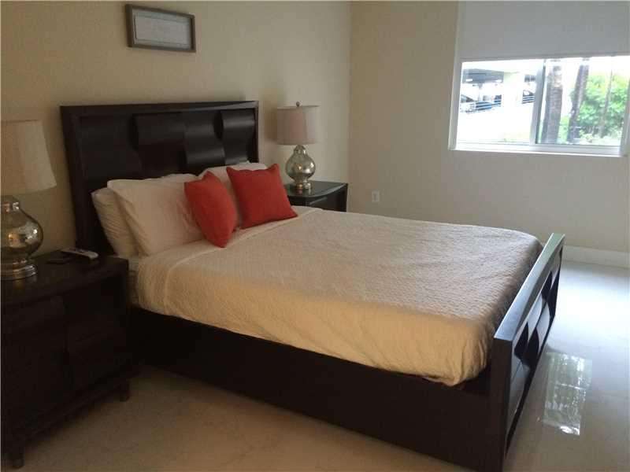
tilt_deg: -15.3
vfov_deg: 48.2
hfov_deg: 61.7
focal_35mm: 29
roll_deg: +1.6
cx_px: 315
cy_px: 236
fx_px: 528
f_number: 2.2
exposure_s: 1/24
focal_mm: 4.15
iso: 320
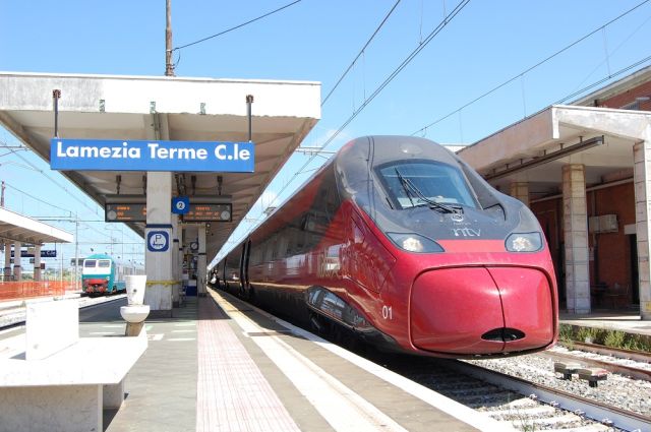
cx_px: 326
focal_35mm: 42
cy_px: 216
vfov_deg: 31.8
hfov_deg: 46.5
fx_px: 759
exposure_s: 1/320
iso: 400
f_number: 9
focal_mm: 28
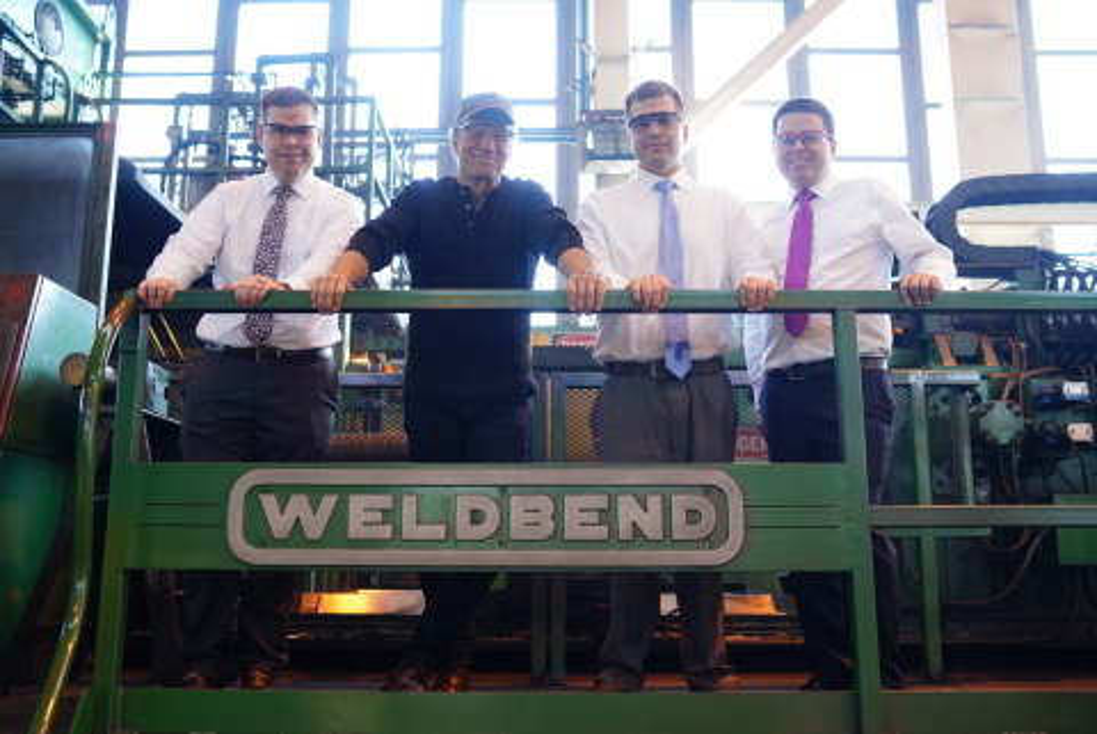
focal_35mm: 35
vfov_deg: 37.9
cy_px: 367
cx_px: 548
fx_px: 1067
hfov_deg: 54.4
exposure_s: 1/400
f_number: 2.8
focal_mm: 35
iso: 2000
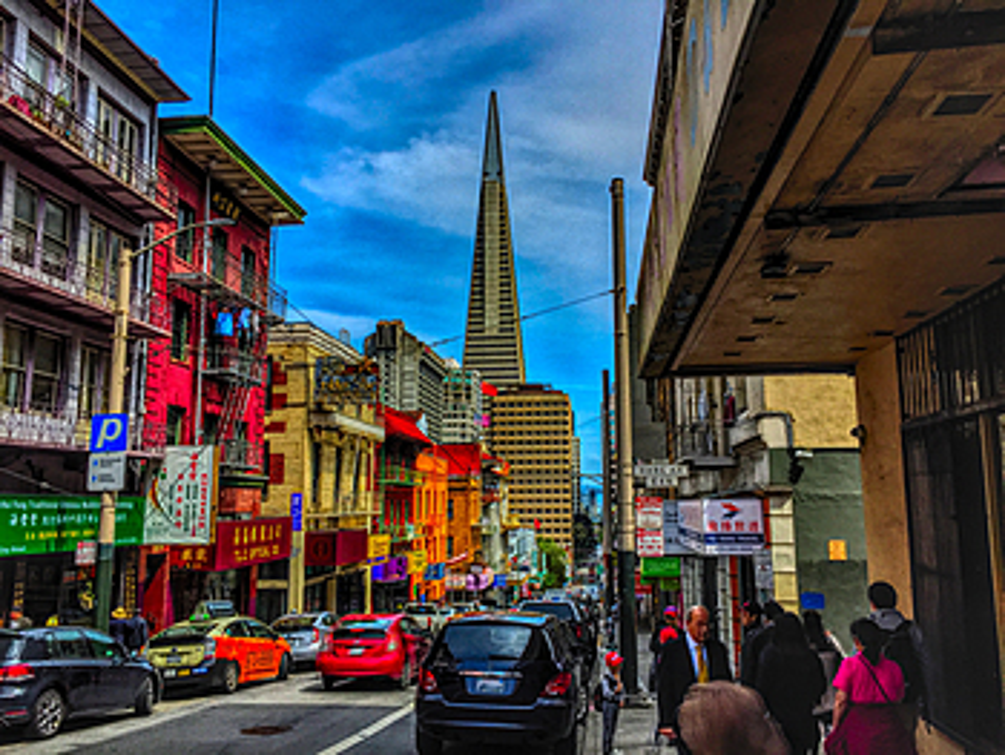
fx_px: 843
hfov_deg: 61.6
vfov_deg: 48.3
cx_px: 502
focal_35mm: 29
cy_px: 378
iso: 32
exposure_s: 1/2639
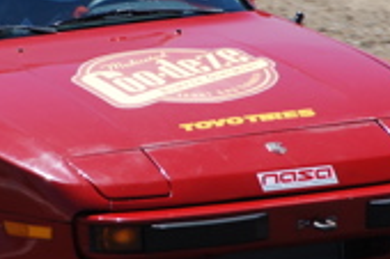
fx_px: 12240
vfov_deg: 1.2
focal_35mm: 1131
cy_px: 50
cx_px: 88
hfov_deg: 1.8
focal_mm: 200
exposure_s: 1/800
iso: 200
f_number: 5.6
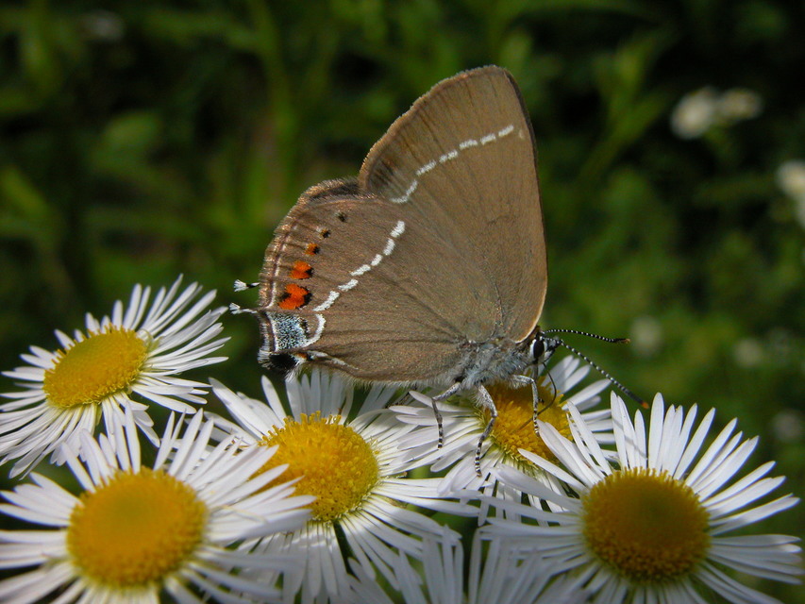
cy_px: 302
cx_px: 402
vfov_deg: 27.0
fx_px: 1256
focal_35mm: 54
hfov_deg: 35.5
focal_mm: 13.7
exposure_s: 1/1253
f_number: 6.2
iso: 200
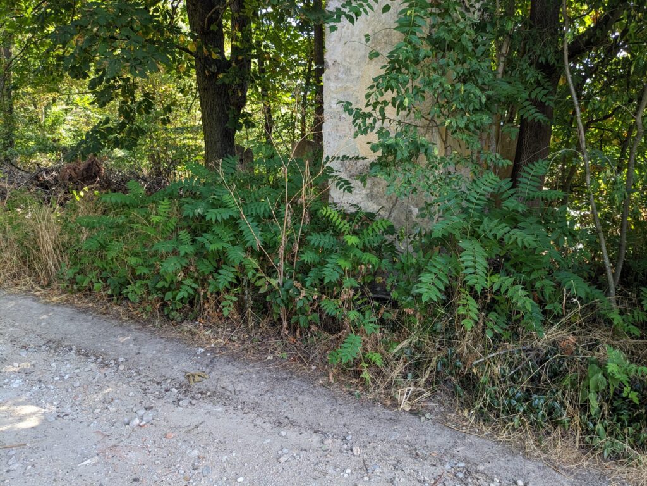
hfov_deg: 65.3
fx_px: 505
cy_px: 243
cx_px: 324
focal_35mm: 27
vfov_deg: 51.4
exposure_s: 1/99.9
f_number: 1.73
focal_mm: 4.38
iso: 63
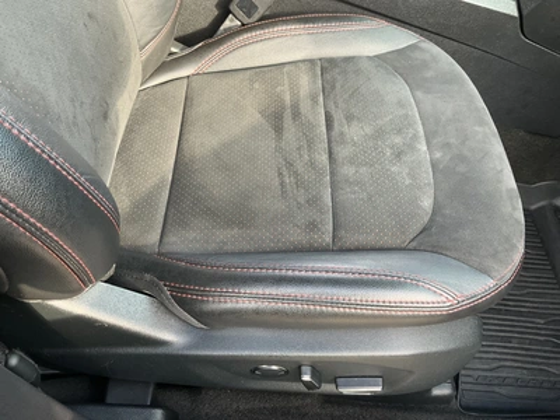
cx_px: 280
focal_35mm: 29
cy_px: 210
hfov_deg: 61.7
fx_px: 469
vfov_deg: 48.2
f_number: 1.8
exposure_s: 1/97
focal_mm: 3
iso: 64
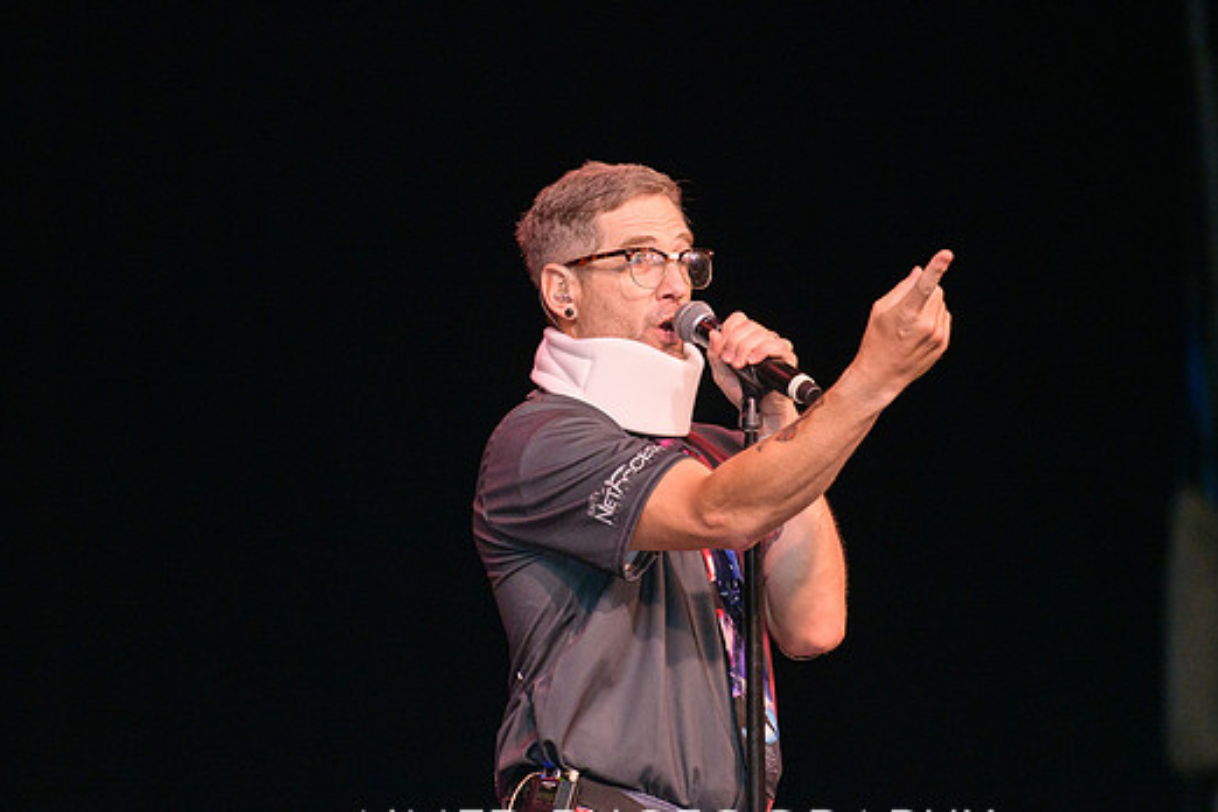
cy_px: 379
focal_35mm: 247
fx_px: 8356
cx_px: 605
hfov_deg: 8.3
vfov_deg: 5.6
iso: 2000
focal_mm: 200
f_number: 3.5
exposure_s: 1/250
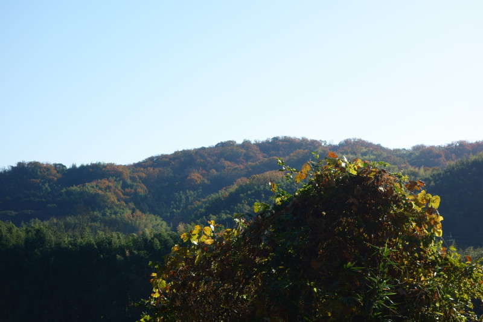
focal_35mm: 77
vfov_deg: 17.7
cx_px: 242
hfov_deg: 26.3
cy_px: 161
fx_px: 1033
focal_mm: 28.5
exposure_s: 1/500
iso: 125
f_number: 5.6
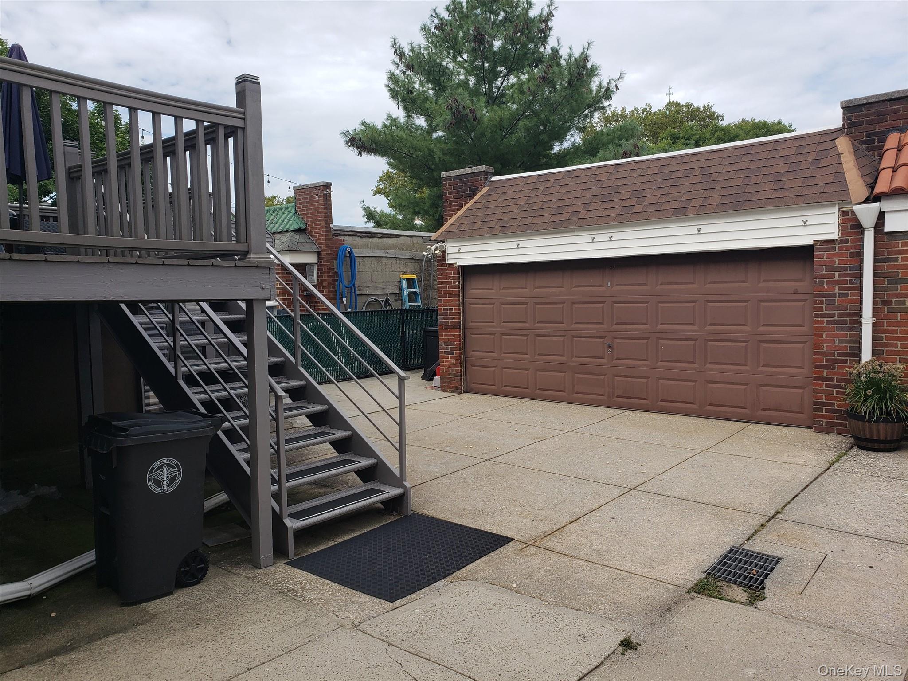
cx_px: 454
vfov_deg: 53.1
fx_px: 682
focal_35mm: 26
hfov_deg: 67.3
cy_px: 340
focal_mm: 4.3
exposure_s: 1/1139
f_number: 2.4
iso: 50
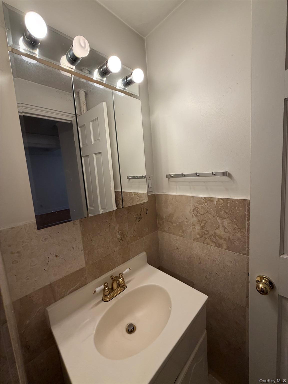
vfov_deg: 102.1
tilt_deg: -9.4
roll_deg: +4.3
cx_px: 144
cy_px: 192
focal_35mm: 14
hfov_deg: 85.7
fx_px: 155
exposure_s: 1/120
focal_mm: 2.22
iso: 100
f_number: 2.2
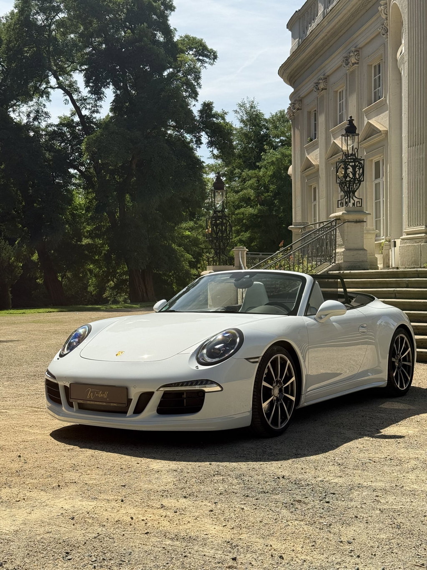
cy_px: 285
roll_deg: +1.3
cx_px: 214
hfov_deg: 30.3
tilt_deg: +0.9
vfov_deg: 39.7
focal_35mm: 48
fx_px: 789
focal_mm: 6.76
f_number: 1.78
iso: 80
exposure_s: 1/2146
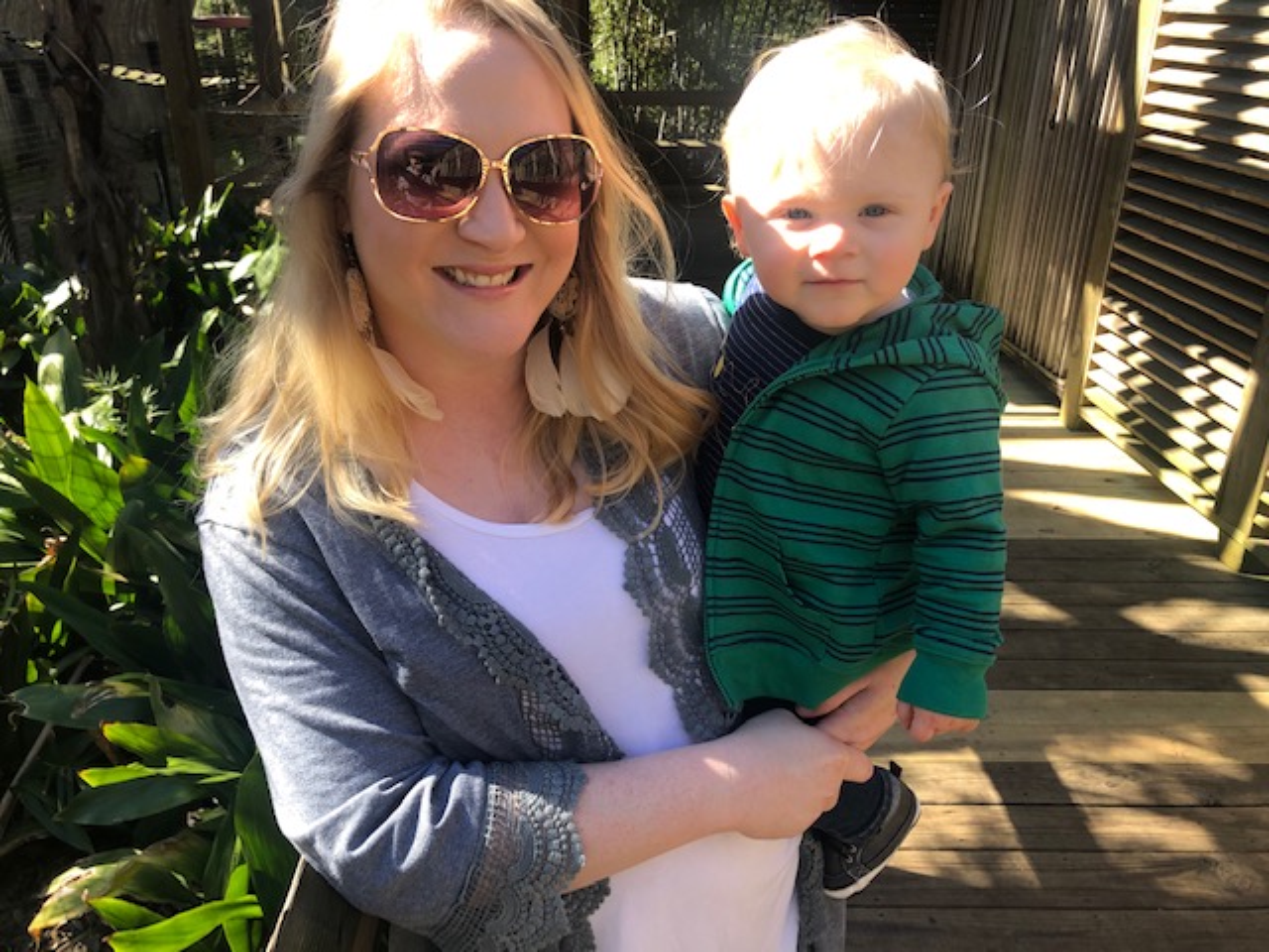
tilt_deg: -23.2
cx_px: 634
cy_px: 476
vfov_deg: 49.7
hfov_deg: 63.4
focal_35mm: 28
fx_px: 1026
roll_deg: +1.3
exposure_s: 1/219
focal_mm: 3.99
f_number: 1.8
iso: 20
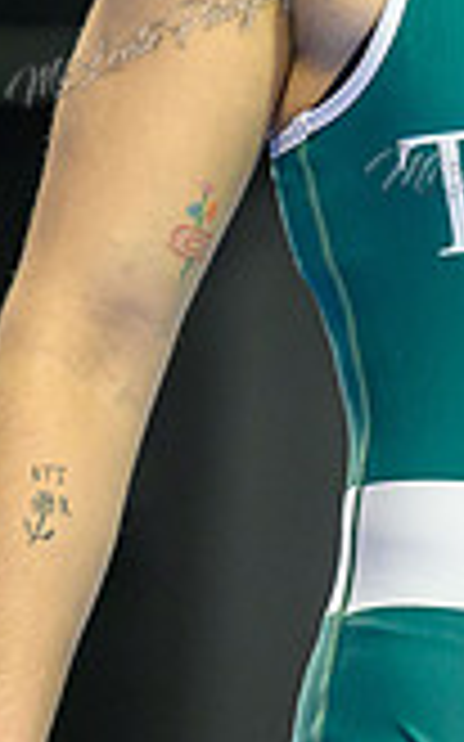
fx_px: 19218
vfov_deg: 2.2
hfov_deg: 1.4
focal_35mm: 949
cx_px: 606
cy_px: -63
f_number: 2.8
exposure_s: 1/800
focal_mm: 170
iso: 3200
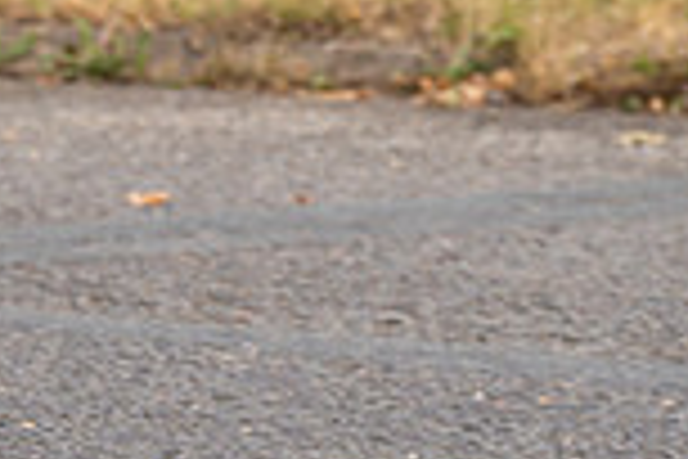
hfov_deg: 4.4
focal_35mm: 465
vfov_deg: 2.9
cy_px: -540
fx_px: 8886
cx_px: -754
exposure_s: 1/1000
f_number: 4
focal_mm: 99
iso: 125
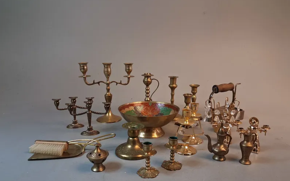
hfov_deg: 64.7
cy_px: 105
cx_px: 146
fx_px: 229
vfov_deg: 43.0
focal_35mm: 29
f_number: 1.8
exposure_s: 1/50
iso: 250
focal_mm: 4
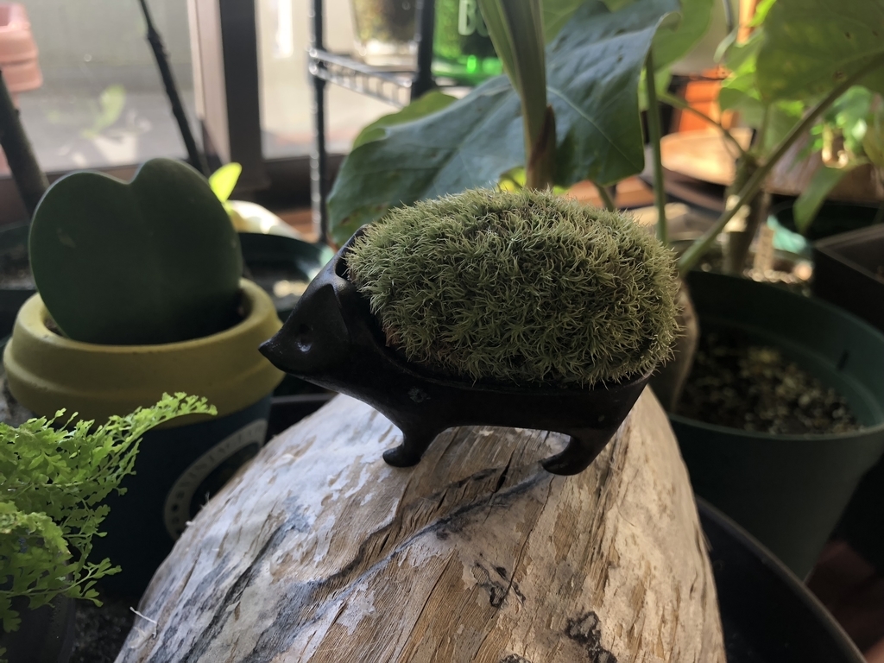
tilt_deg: -26.5
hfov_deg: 63.4
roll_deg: -1.9
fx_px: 715
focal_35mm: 28
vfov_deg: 49.7
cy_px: 332
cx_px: 442
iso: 50
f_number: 1.8
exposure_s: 1/120
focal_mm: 3.99
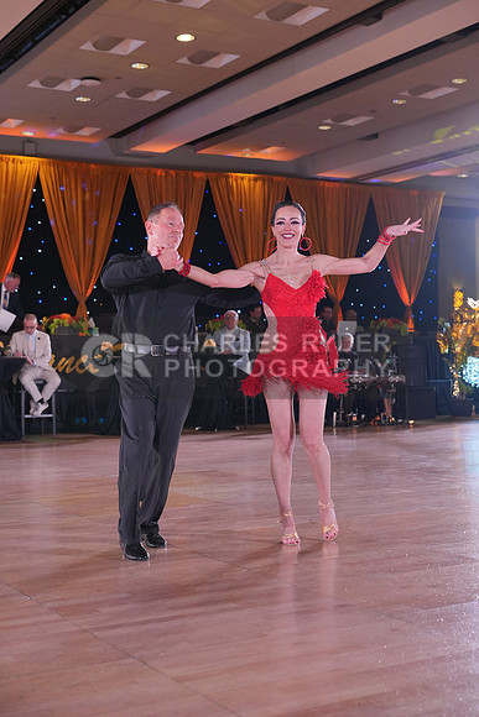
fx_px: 997
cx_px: 240
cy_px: 358
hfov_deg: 27.0
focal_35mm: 50
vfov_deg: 39.6
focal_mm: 50
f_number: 4
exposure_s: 1/400
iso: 2000
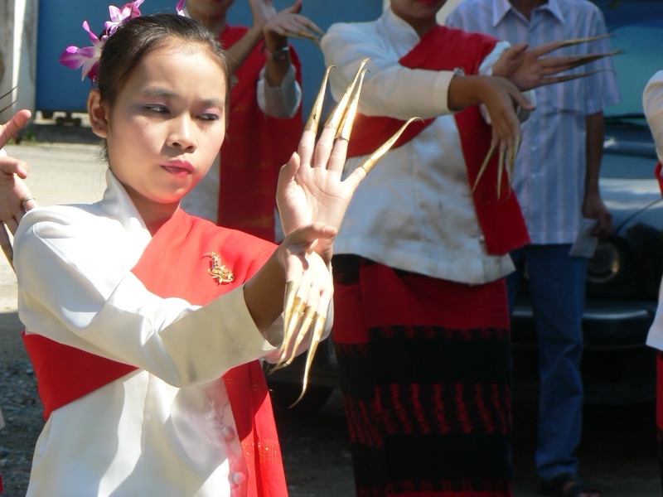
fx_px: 3275
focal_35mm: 171
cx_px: 332
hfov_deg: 11.6
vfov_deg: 8.7
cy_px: 248
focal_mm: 28.6
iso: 80
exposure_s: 1/320
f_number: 4
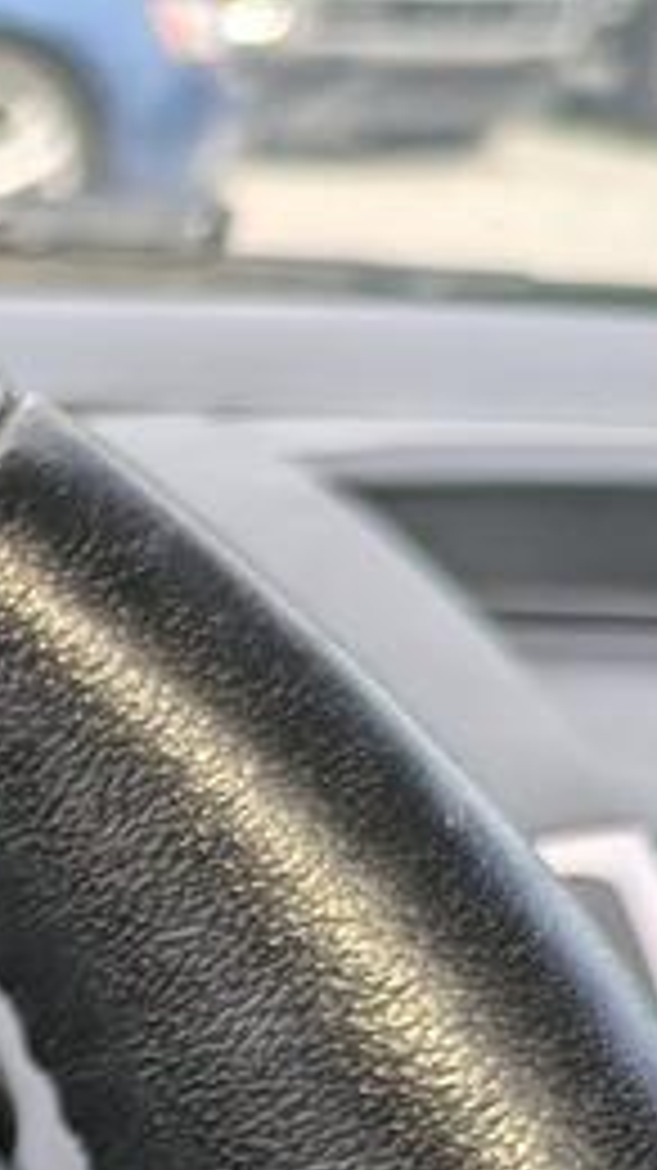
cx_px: -1226
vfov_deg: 14.4
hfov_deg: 7.9
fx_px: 4155
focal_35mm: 134
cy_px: 2012
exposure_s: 1/313
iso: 39
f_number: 1.89
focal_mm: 5.43
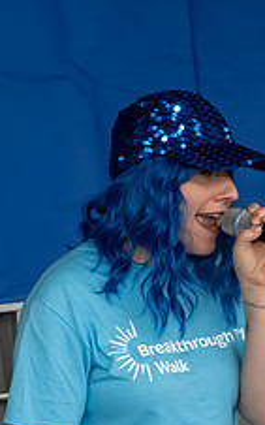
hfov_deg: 12.4
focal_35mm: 100
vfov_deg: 20.8
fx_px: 1157
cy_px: 260
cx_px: -135
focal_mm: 20
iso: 1600
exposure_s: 1/250
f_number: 8
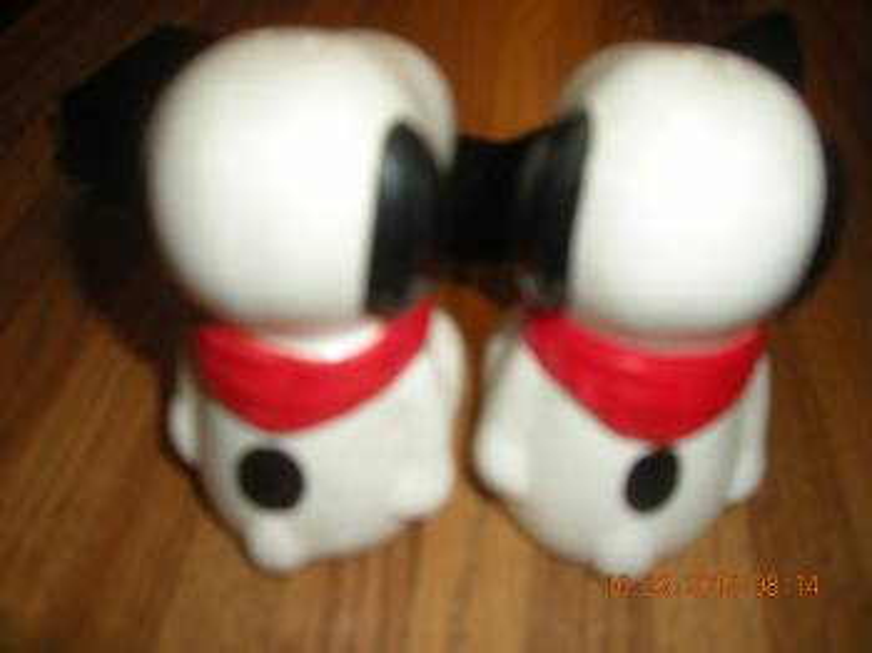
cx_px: 436
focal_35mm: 37
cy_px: 326
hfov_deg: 50.2
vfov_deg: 38.6
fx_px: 931
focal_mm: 7.9
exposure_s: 1/30
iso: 64
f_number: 2.8
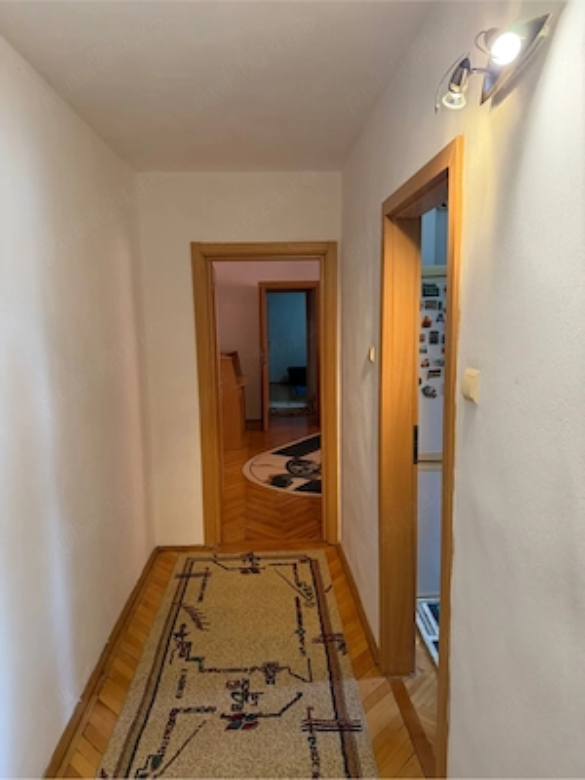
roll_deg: +1.2
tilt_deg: -8.2
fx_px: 541
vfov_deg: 71.6
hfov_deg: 56.8
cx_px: 292
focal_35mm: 24
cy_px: 390
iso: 320
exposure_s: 1/100
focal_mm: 6.76
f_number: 1.78
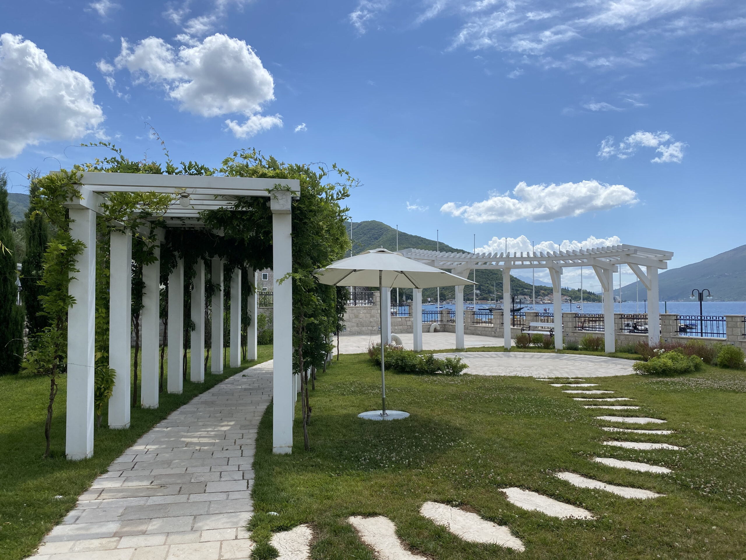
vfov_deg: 53.1
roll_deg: -0.2
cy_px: 280
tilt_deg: +2.1
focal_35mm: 26
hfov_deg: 67.3
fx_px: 560
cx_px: 373
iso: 32
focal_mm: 4.25
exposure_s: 1/3731
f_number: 1.8
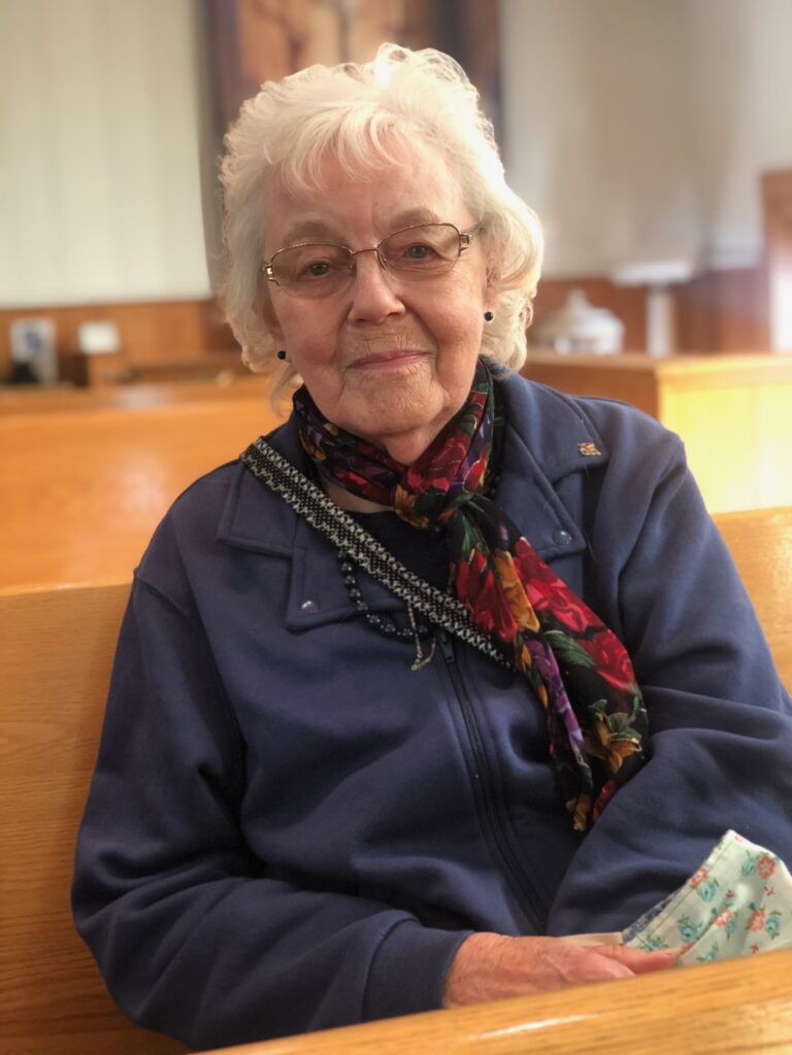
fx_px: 1586
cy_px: 528
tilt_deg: -9.2
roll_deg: +2.9
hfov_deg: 28.0
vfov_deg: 36.8
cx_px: 396
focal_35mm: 52
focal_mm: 6
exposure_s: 1/30
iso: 100
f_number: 2.4
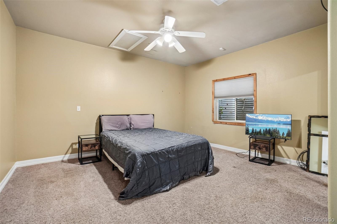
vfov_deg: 77.3
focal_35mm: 15
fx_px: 140
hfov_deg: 100.4
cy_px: 112
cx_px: 168
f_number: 8
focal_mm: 10
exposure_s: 1/2.5
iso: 400
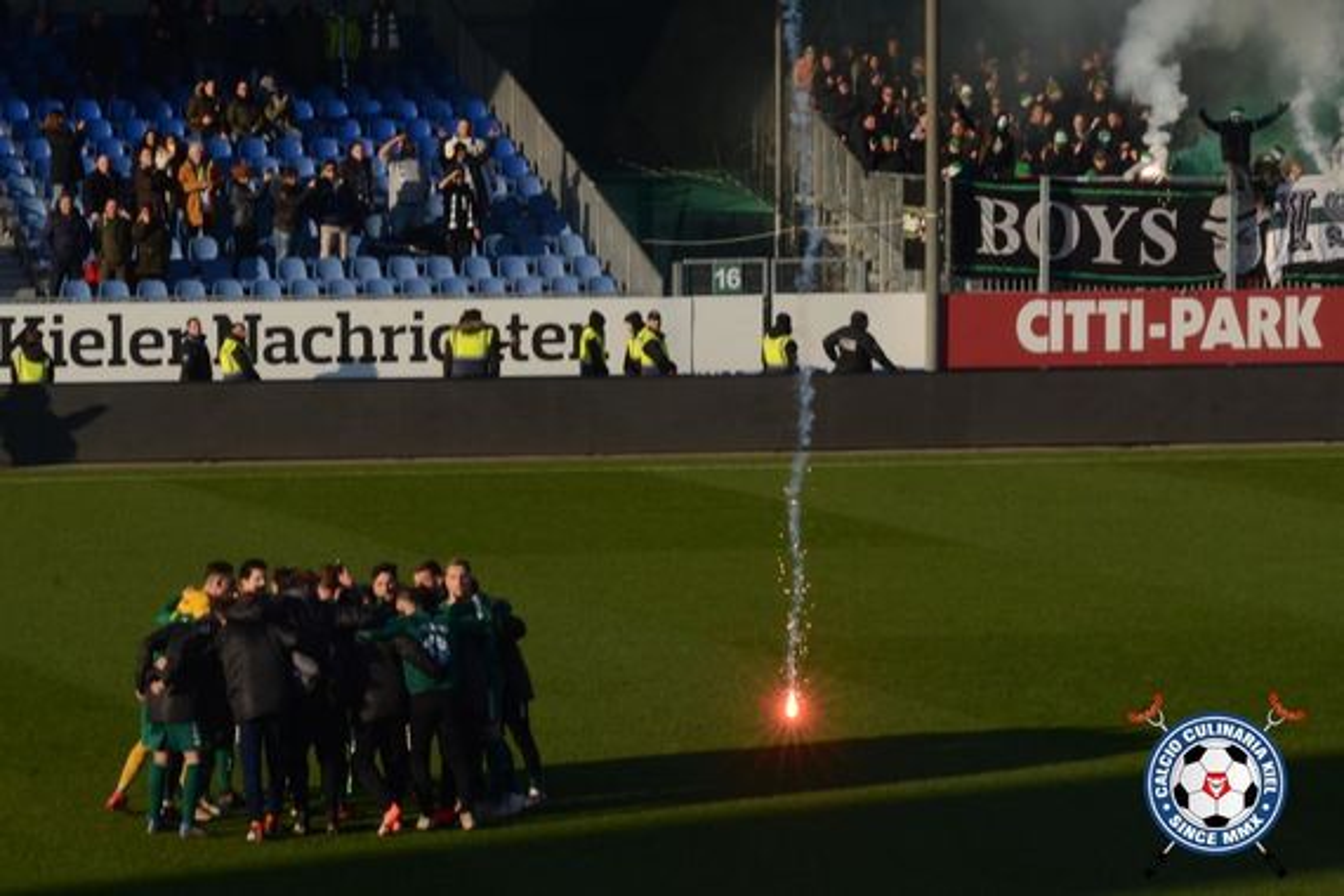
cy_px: 448
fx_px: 5880
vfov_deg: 8.7
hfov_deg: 13.0
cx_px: 672
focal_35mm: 158
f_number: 20
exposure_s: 1/400
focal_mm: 105
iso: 640
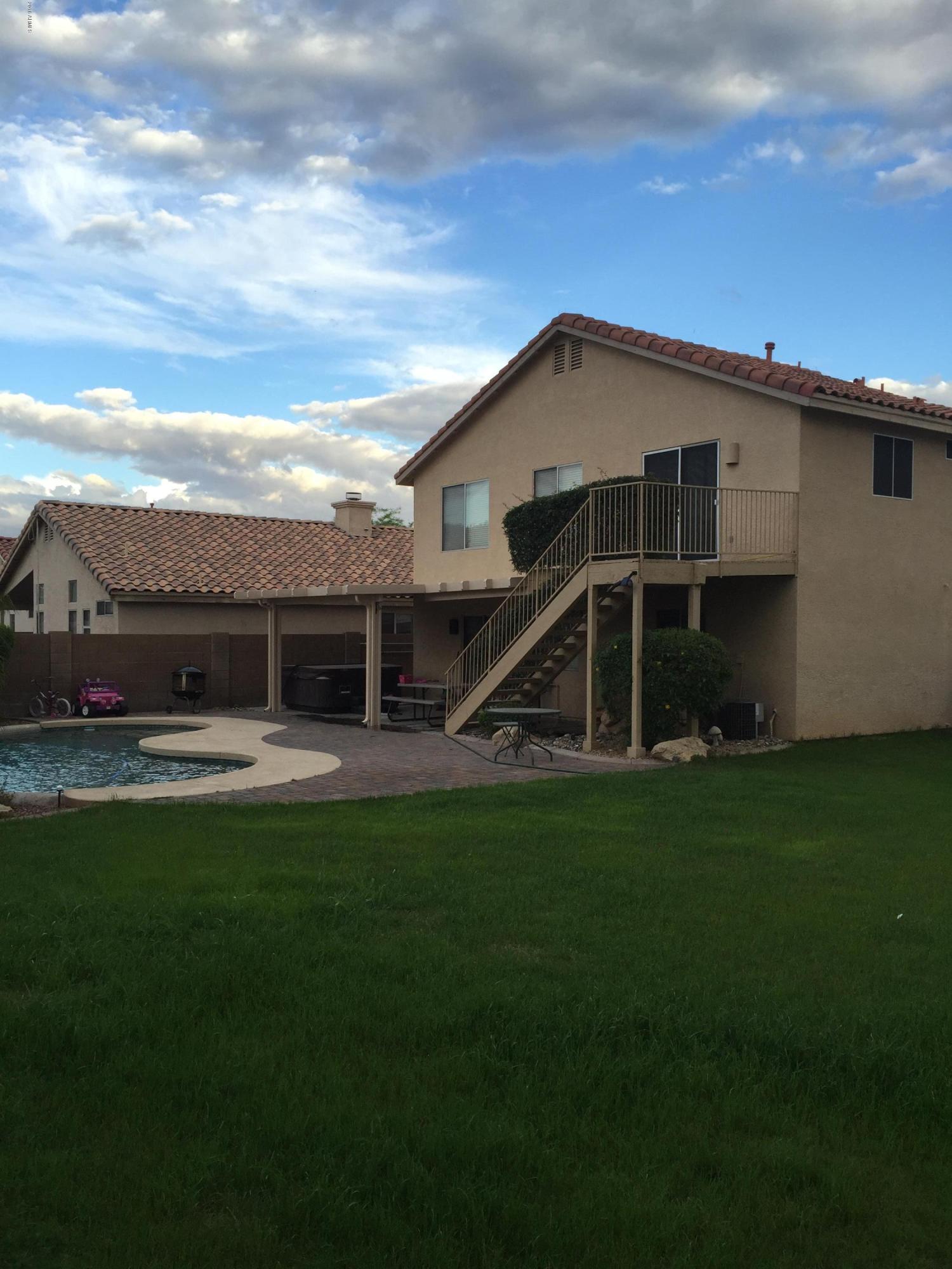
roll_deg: -0.1
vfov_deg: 61.7
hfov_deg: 48.2
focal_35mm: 29
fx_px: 1063
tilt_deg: -1.3
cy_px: 634
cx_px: 476
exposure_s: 1/439
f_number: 2.2
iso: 32
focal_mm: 4.15
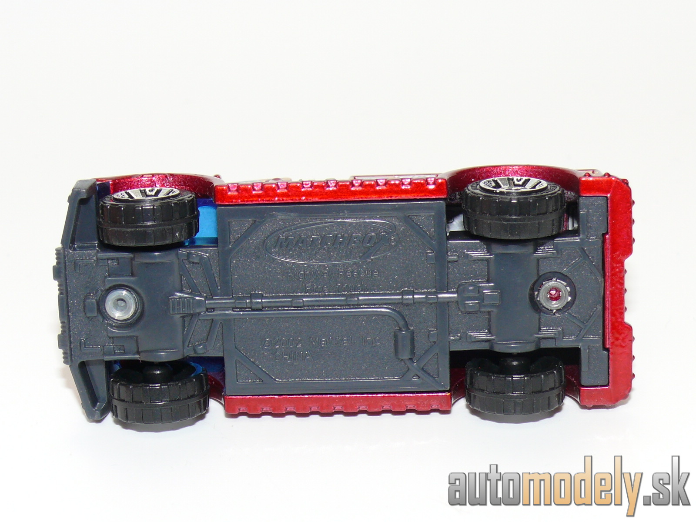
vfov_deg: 14.4
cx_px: 348
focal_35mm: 103
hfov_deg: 19.1
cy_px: 261
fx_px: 2071
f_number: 4
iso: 100
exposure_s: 1/30
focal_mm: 13.4
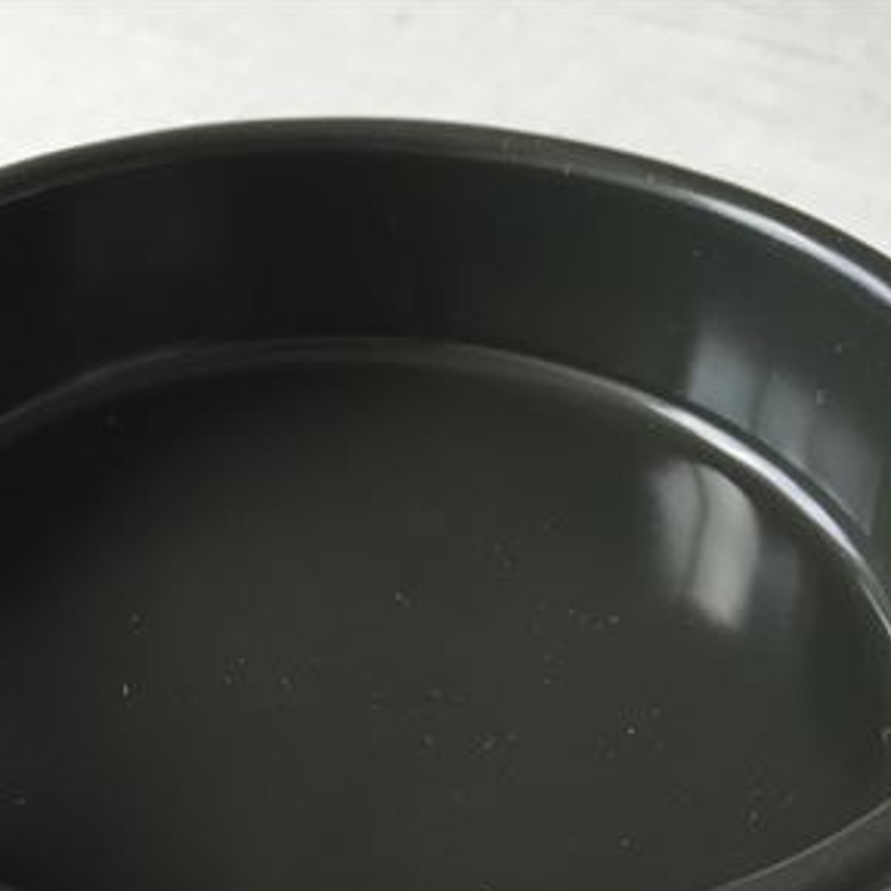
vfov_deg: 30.2
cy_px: 733
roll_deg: -1.3
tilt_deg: -43.3
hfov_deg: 31.0
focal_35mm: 55
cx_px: 346
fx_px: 1602
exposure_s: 1/120
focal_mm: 3.99
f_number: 1.8
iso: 32
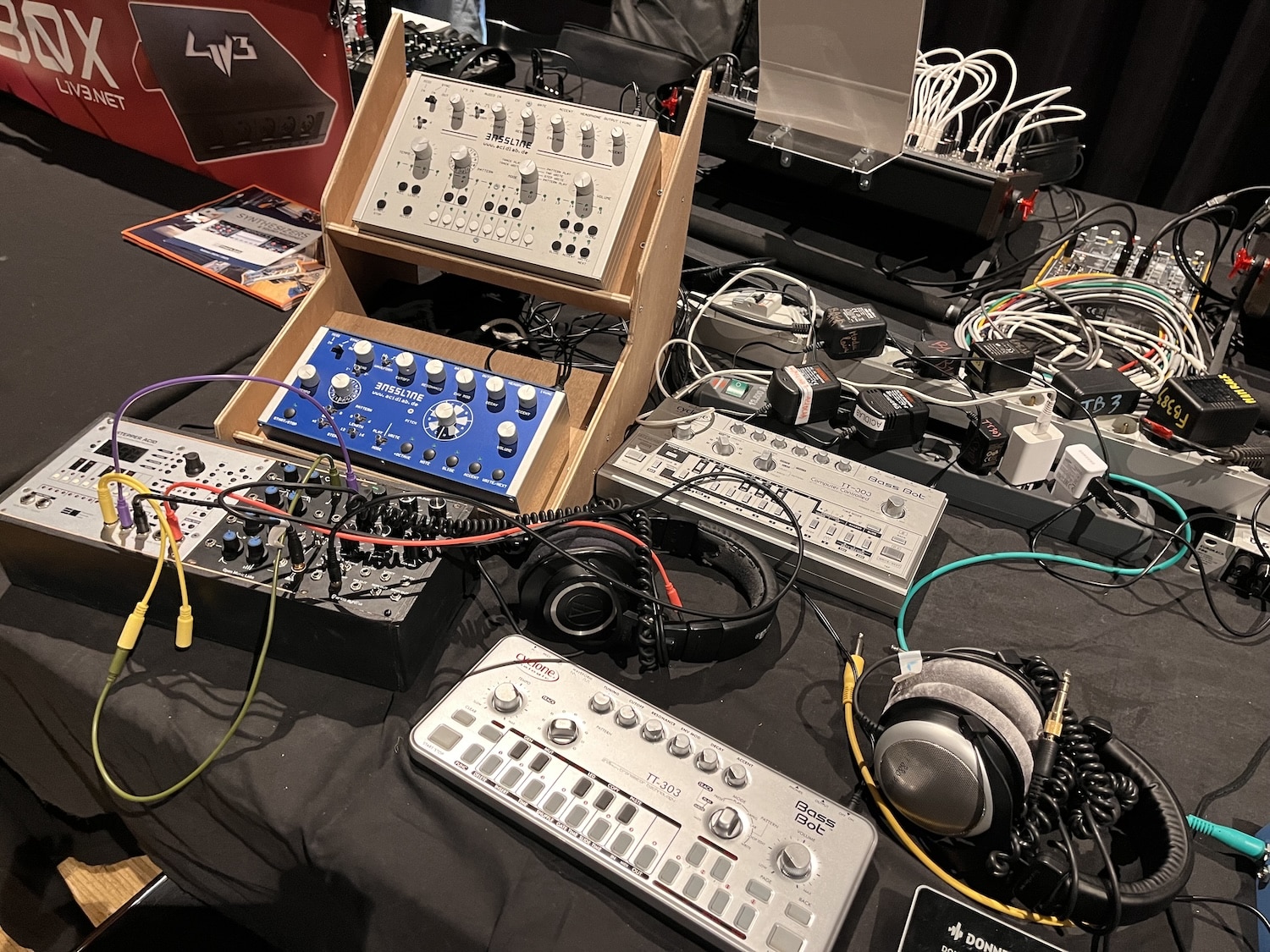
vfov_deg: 53.1
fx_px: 954
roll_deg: -4.7
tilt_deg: -39.7
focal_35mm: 26
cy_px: 476
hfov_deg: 67.3
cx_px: 635
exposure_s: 1/60
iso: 400
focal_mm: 5.1
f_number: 1.6
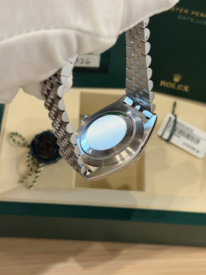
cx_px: 103
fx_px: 381
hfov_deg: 30.3
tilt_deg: -57.1
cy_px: 138
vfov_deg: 39.7
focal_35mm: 48
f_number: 1.78
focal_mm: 6.76
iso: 200
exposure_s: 1/40
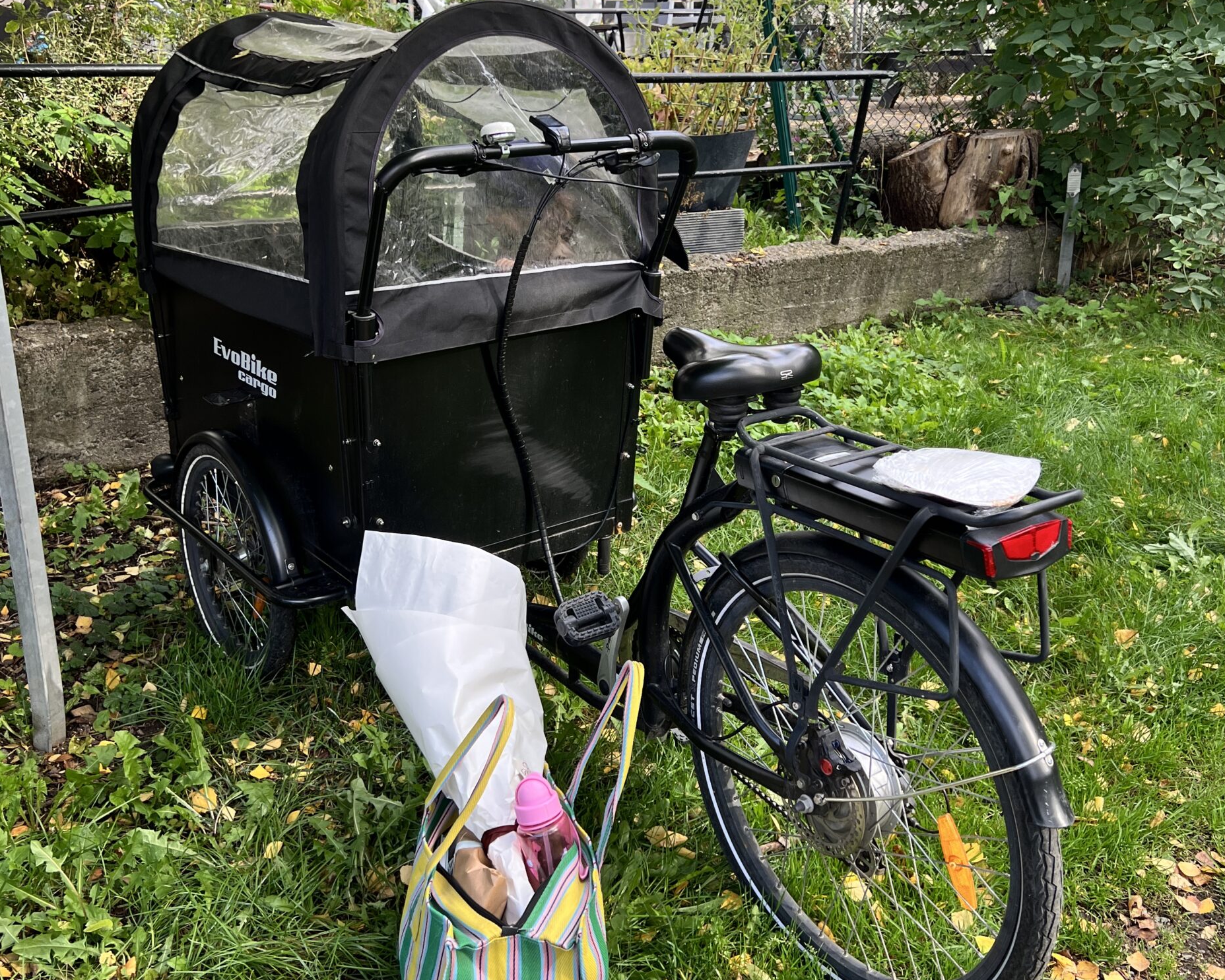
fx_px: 1269
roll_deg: +0.9
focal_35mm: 35
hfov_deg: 51.5
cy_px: 362
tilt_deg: -13.8
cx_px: 632
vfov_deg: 41.9
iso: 50
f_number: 1.5
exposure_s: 1/395
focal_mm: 5.7
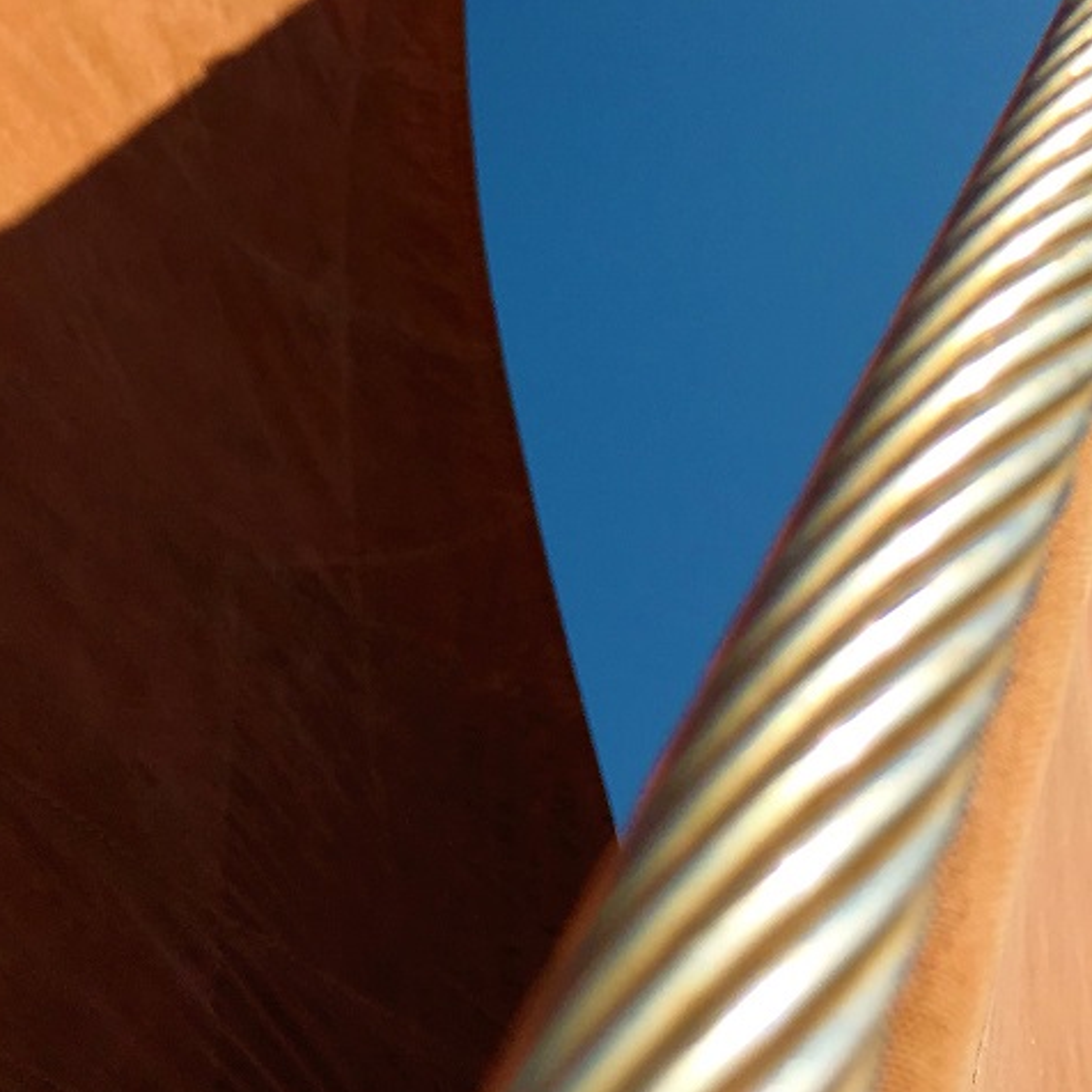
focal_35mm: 76
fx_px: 2712
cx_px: 769
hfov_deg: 22.6
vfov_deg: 22.1
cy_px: 56
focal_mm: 4.15
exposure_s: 1/2137
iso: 25
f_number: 2.2
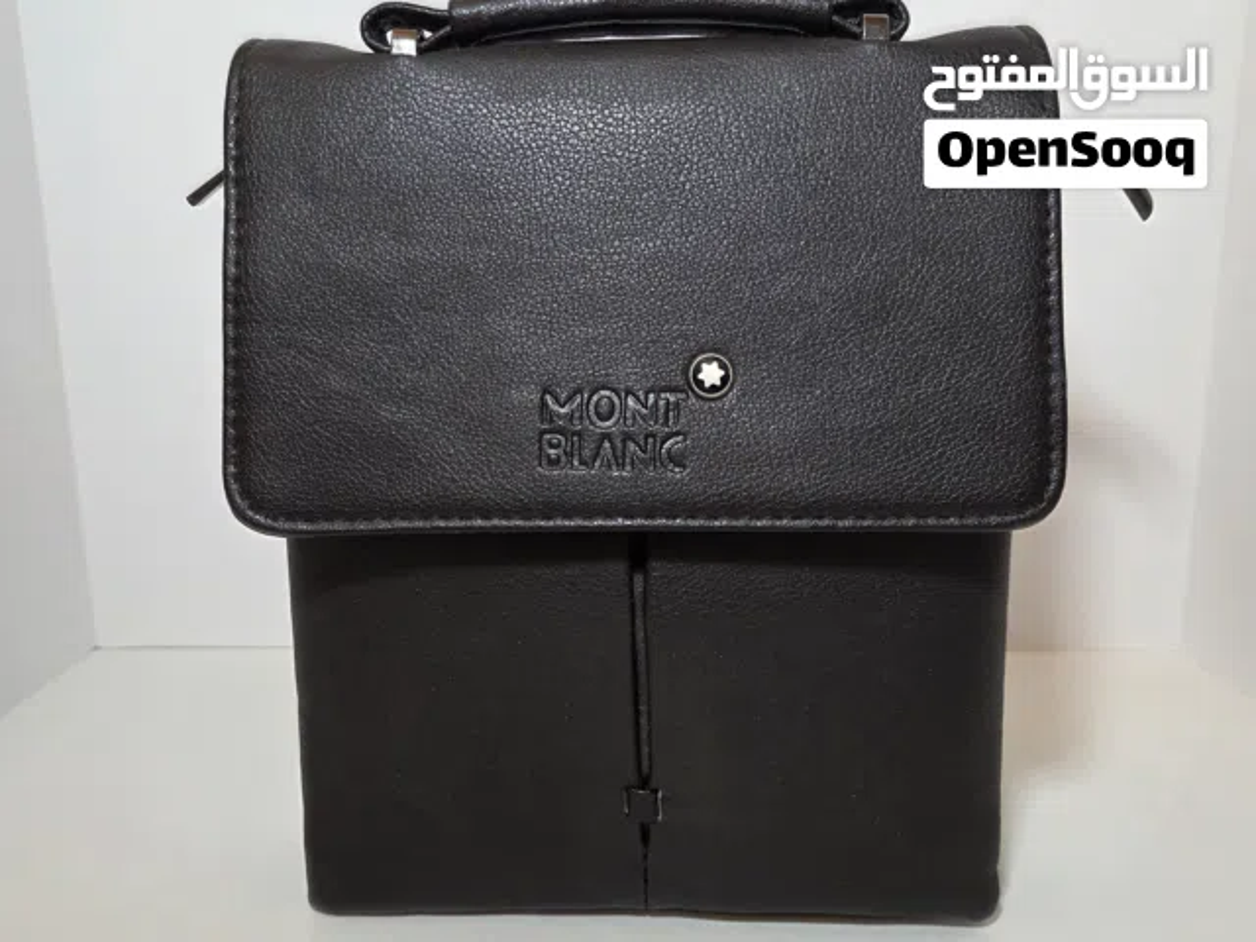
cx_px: 628
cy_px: 471
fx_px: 835
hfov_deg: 73.9
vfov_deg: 58.9
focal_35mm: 23
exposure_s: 1/100
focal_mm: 5.4
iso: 100
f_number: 1.8
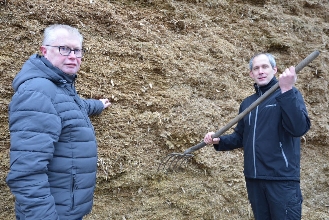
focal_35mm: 30
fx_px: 274
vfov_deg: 43.6
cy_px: 110
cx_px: 164
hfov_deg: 61.9
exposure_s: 1/80
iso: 500
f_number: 4.5
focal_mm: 20
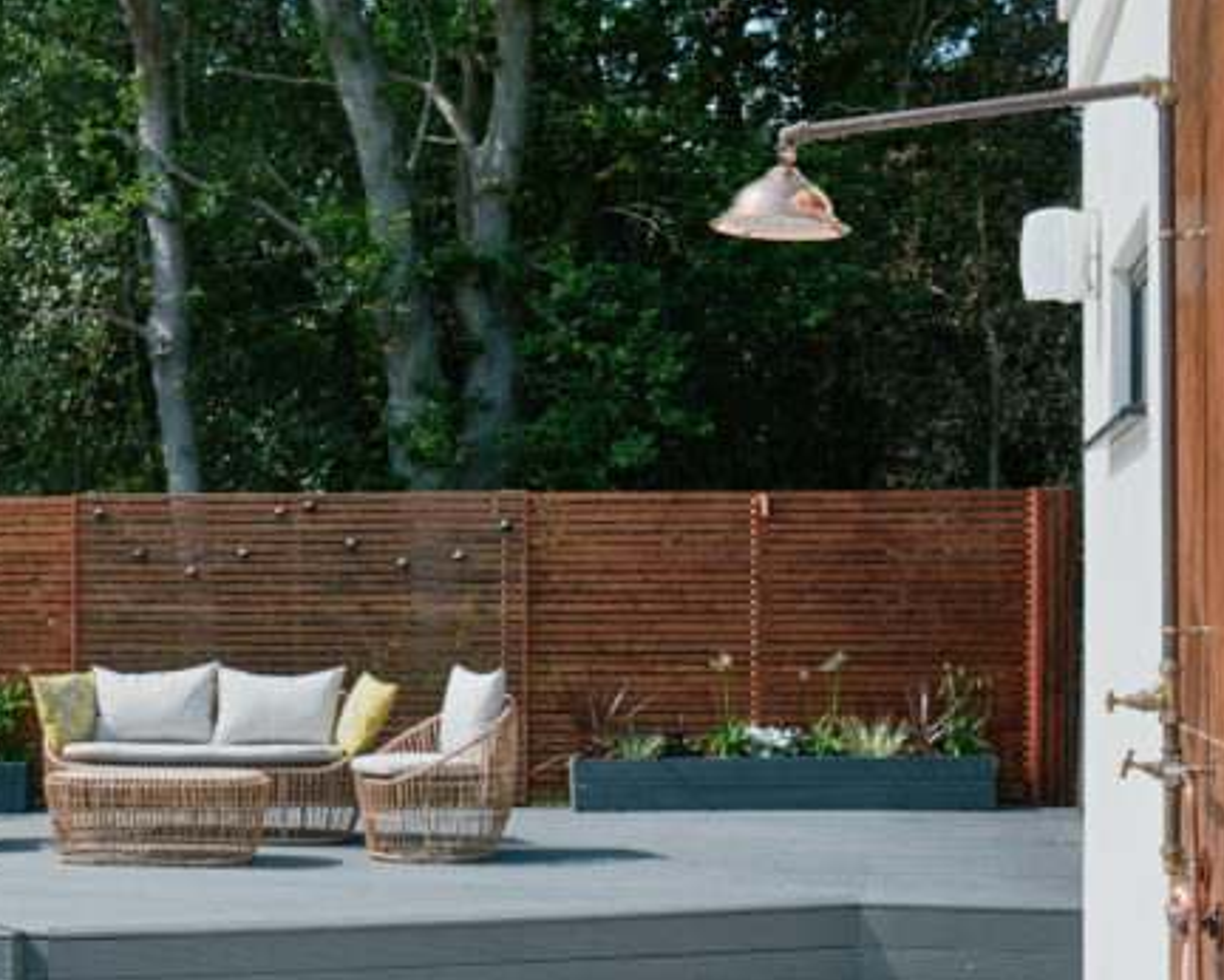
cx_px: 207
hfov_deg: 30.5
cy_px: 626
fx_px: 2175
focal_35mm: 60
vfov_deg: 25.3
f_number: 11
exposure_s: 1/125
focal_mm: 24.2
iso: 160
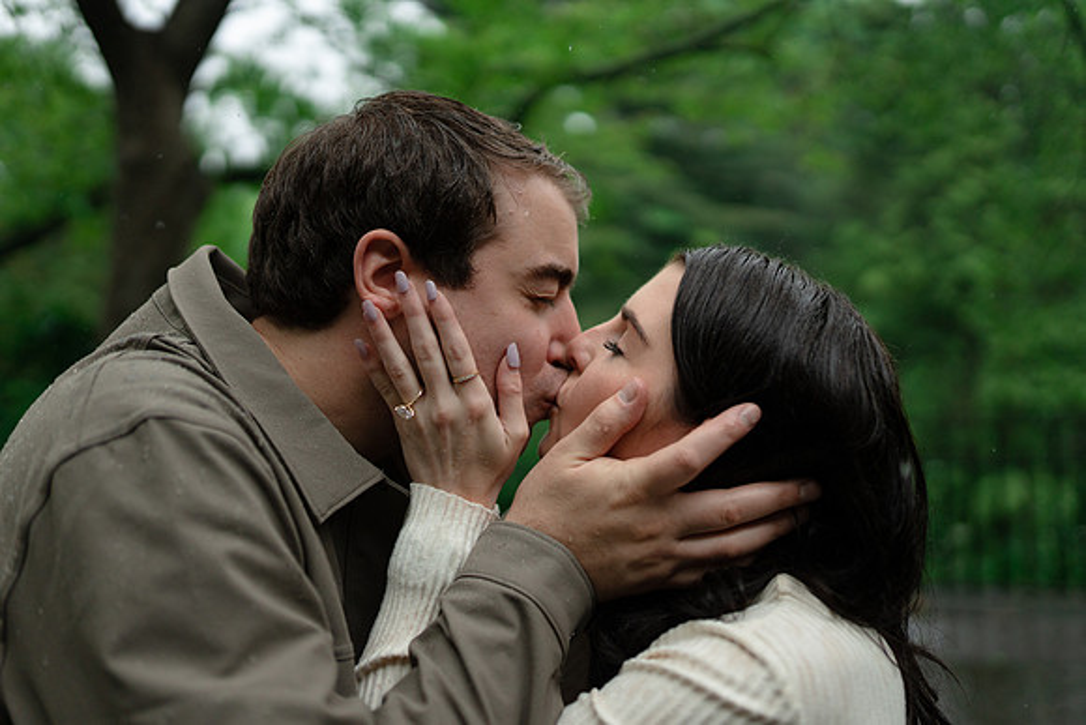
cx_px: 543
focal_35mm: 35
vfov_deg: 37.9
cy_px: 362
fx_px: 1056
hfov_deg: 54.4
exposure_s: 1/6400
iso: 500
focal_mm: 35
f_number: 1.4
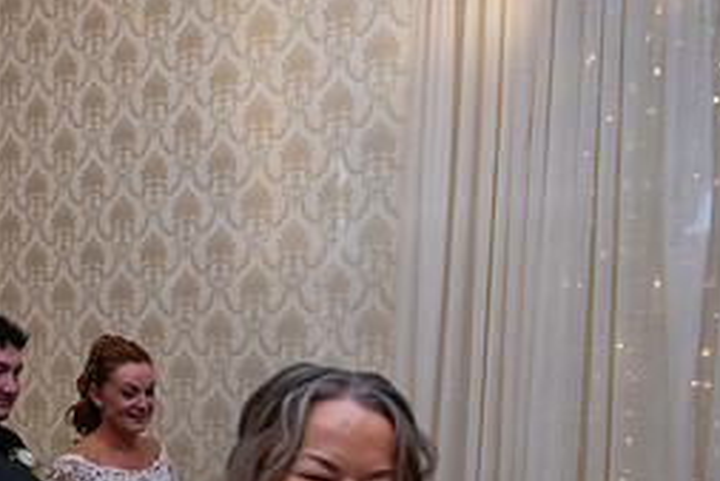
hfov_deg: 33.7
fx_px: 1101
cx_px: 37
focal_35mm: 55
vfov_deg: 23.5
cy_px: 497
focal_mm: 24
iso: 800
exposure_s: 1/160
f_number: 3.5
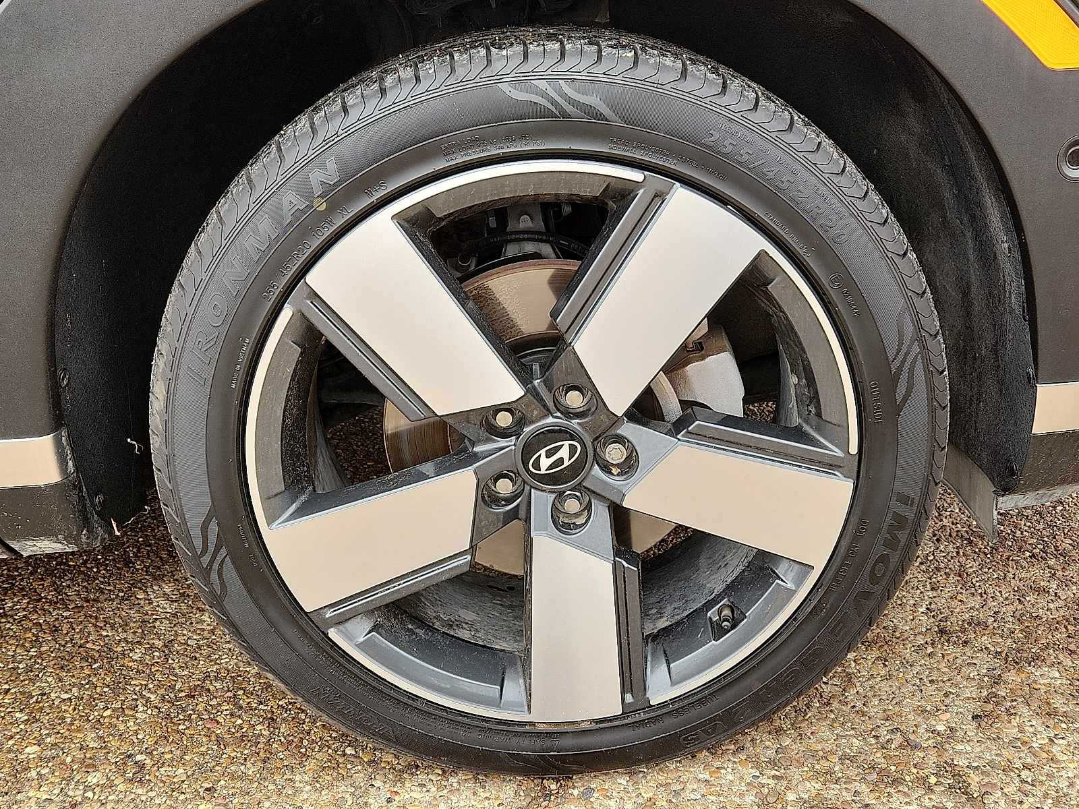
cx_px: 540
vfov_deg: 58.9
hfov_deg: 73.9
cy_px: 404
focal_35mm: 23
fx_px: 717
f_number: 1.8
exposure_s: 1/227
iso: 50
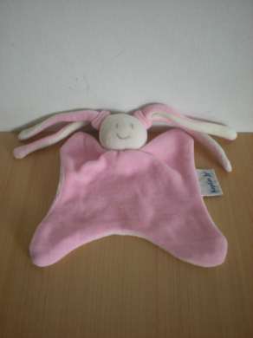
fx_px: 371
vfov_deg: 49.0
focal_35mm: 38
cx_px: 126
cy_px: 169
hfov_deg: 37.7
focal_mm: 6.3
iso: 200
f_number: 3.1
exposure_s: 1/37
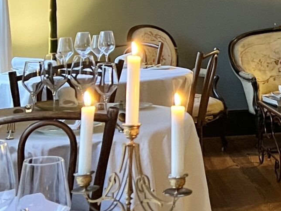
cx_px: 387
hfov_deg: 17.6
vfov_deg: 14.1
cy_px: -5
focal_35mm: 103
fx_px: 836
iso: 500
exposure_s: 1/33
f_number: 1.5
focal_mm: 5.7
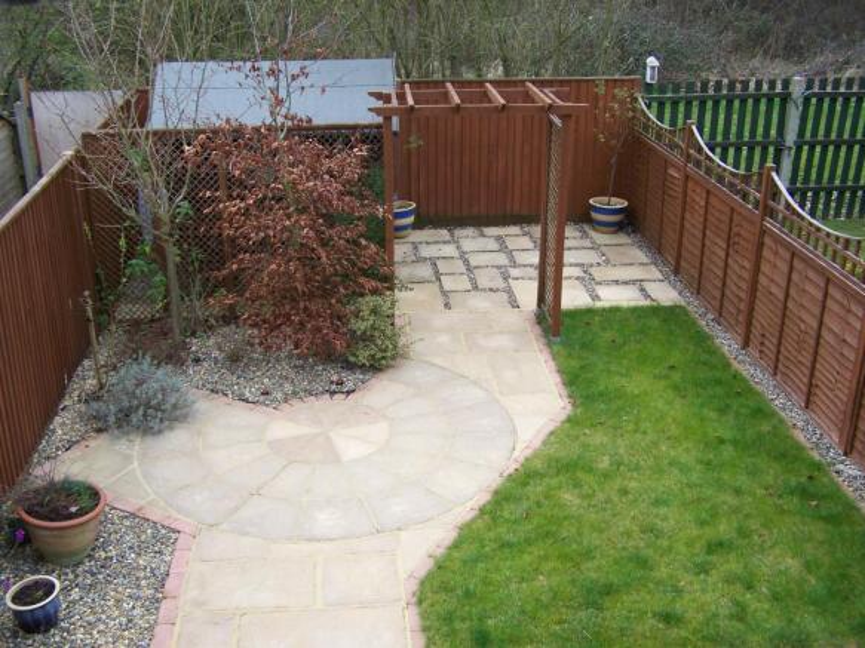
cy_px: 324
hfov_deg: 49.0
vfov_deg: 37.7
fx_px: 949
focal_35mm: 38
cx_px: 432
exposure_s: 1/160
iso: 64
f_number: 2.8
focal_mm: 6.3
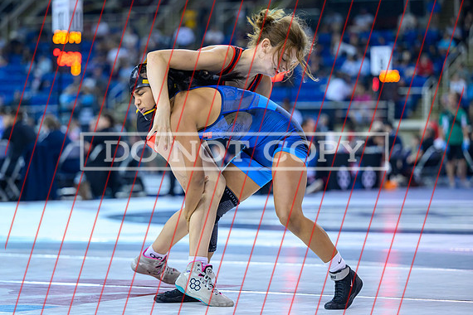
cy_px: 173
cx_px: 220
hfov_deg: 15.4
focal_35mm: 133
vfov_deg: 10.3
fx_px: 1747
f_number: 2.8
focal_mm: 110
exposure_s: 1/800
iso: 2500
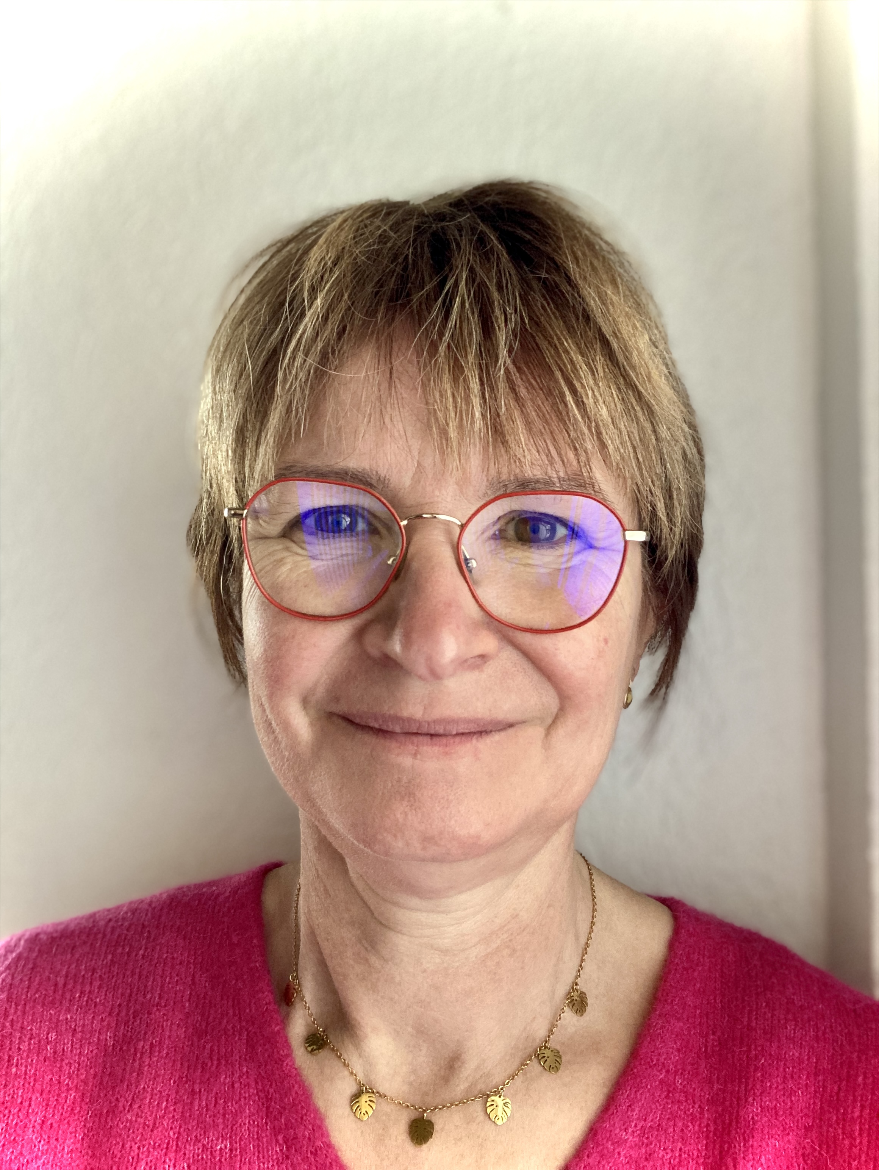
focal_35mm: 32
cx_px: 440
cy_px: 585
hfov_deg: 44.2
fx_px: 1082
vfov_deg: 56.8
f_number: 2.2
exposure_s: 1/60
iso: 200
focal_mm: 2.87
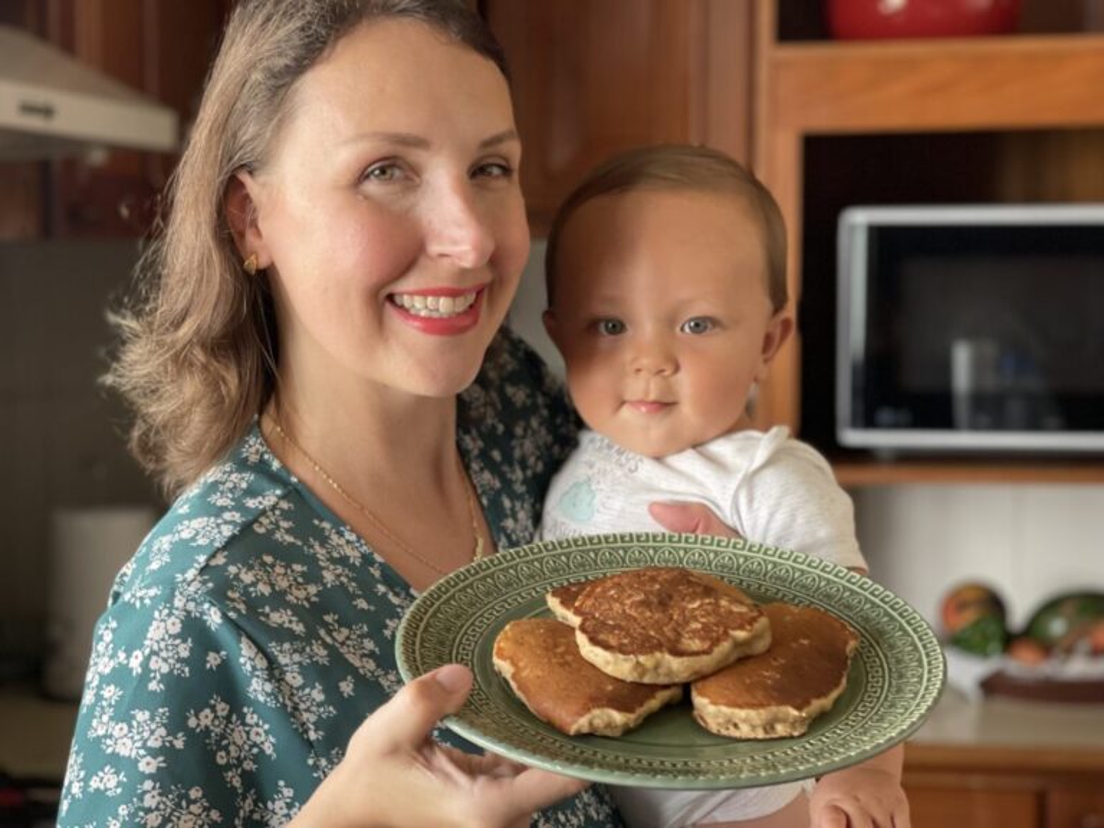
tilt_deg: -8.4
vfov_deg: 22.9
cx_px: 552
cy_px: 414
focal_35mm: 64
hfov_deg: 30.3
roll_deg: +0.7
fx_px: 2041
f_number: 2.2
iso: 100
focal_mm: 7.5
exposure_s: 1/121
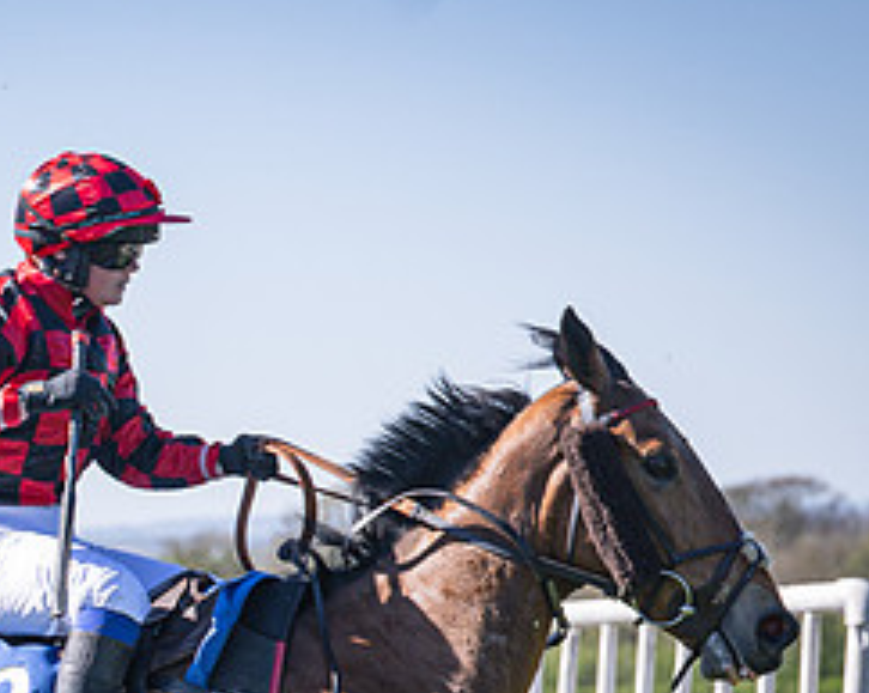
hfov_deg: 8.8
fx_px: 5574
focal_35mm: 217
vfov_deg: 7.1
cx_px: -54
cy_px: 812
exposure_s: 1/1600
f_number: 4
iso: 200
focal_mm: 70
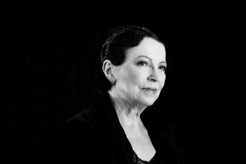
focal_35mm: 72
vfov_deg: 18.9
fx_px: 492
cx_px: 123
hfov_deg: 28.1
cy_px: 82
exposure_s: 1/60
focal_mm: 72
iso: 12800
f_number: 5.6
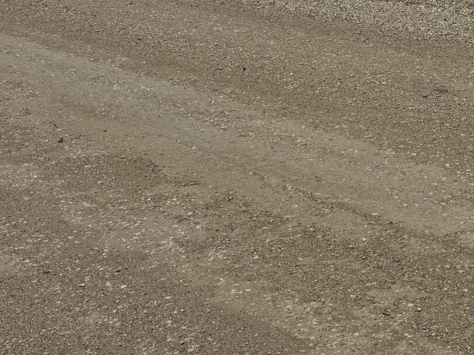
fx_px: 1219
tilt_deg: +2.3
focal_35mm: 89
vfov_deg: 15.2
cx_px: 616
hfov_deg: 20.2
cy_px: -195
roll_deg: -1.4
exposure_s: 1/8130
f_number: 1.78
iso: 80
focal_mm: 6.76
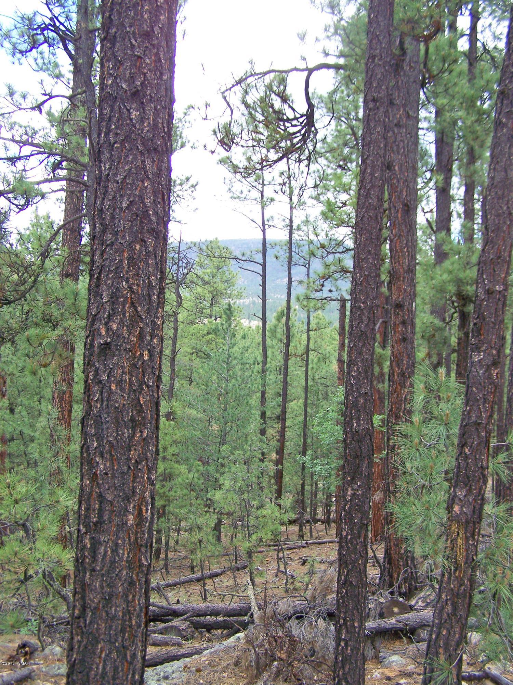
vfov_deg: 49.0
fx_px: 751
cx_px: 256
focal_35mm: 38
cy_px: 342
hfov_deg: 37.7
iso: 64
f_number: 2.8
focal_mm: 6.3
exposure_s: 1/100
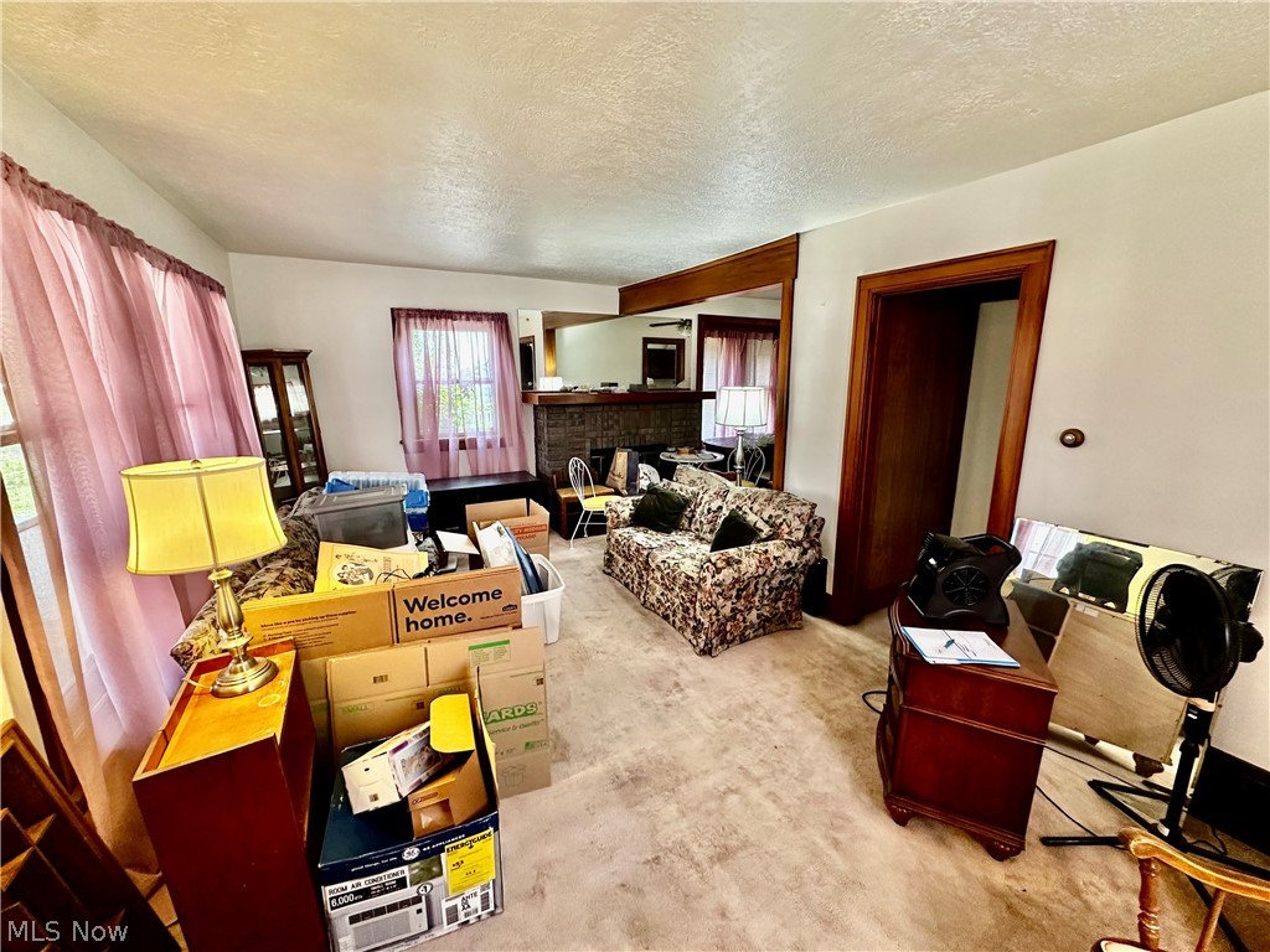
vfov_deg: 85.7
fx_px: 514
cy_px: 476
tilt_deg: -11.1
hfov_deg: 102.1
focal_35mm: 14
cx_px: 635
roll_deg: -0.1
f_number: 2.2
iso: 320
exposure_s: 1/60
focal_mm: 2.22
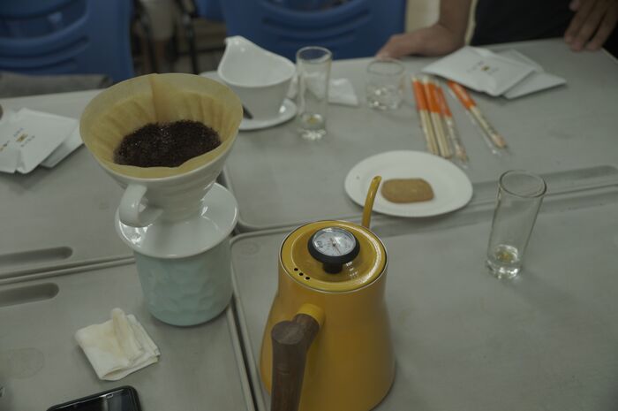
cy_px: 206
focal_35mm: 42
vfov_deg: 31.8
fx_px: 720
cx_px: 309
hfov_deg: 46.4
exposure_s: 1/30
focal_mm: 28
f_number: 4
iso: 100
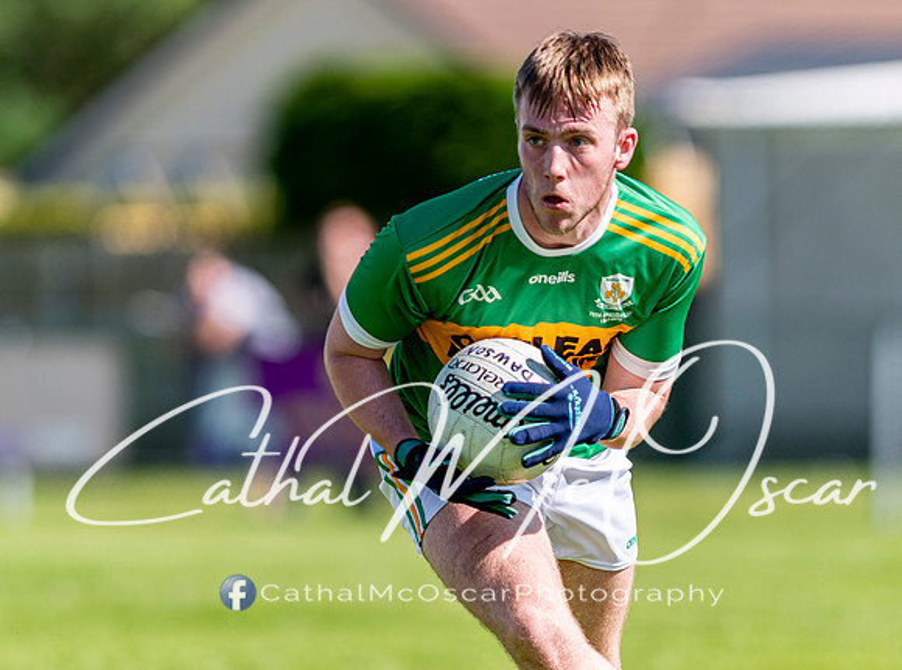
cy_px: 303
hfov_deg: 3.3
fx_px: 15621
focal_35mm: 601
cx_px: 526
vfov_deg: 2.5
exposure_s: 1/2000
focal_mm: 300
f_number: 2.8
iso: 125
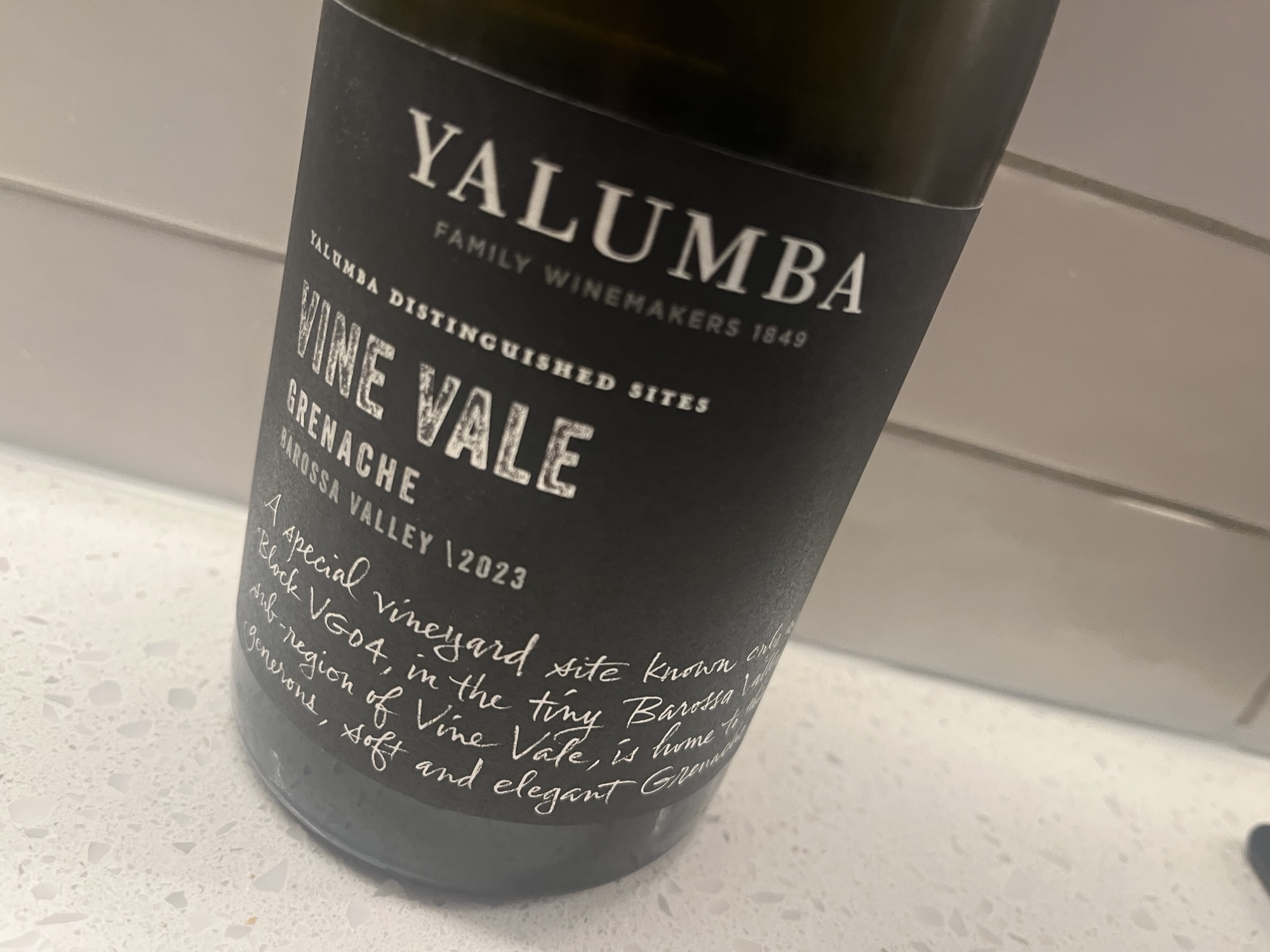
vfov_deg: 53.1
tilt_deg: -25.6
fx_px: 954
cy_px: 476
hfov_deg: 67.3
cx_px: 635
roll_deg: -18.6
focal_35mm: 26
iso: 250
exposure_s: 1/50
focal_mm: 5.1
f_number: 1.6
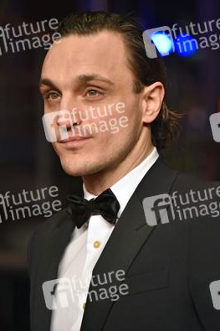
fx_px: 2138
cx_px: 110
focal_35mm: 233
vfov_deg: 8.8
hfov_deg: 5.9
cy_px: 164
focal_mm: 230
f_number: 5.6
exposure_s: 1/250
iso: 3200
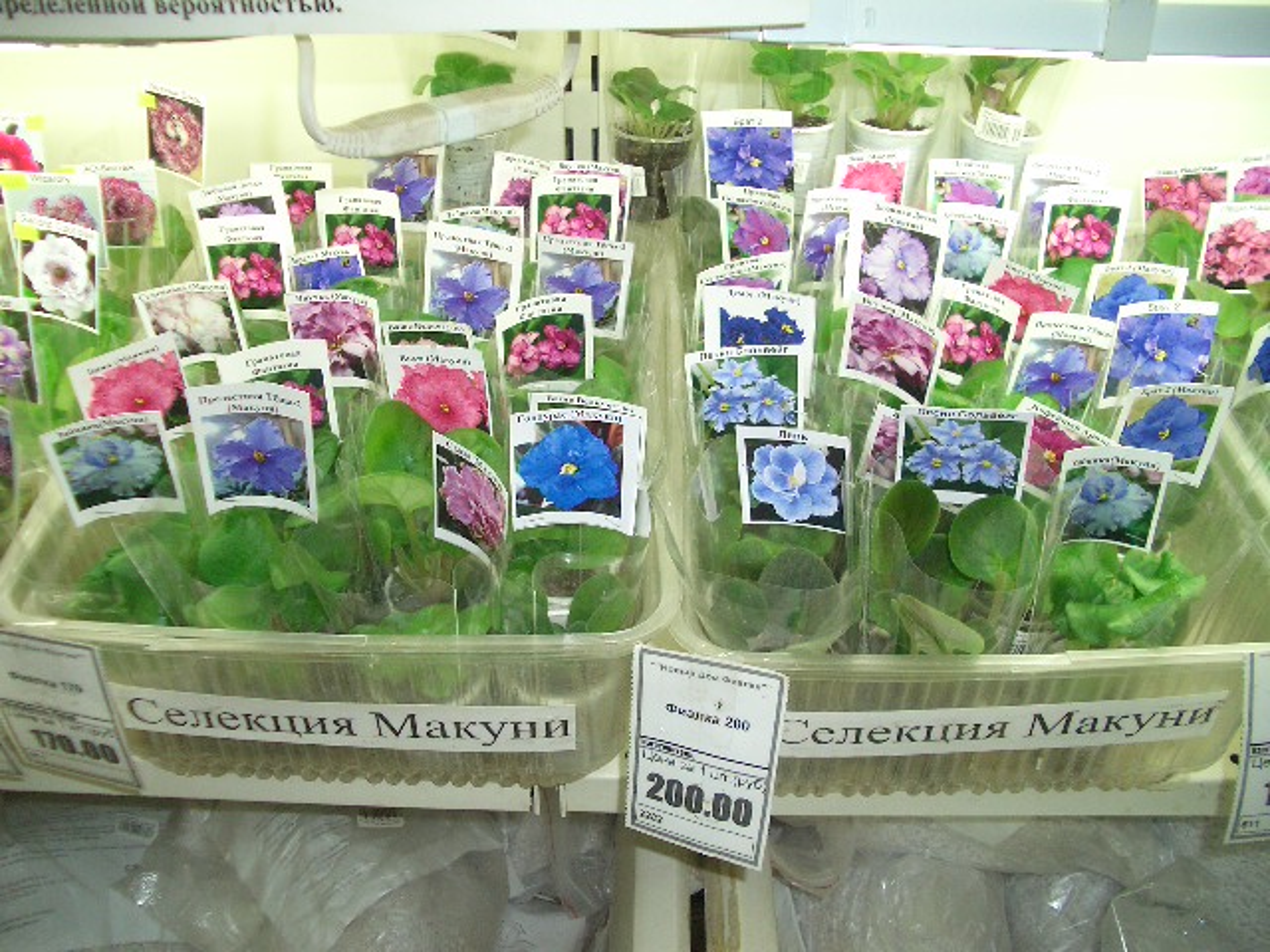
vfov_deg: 40.7
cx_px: 635
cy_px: 476
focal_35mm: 35
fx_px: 1284
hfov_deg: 52.6
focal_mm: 5.8
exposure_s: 1/80
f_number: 2.6
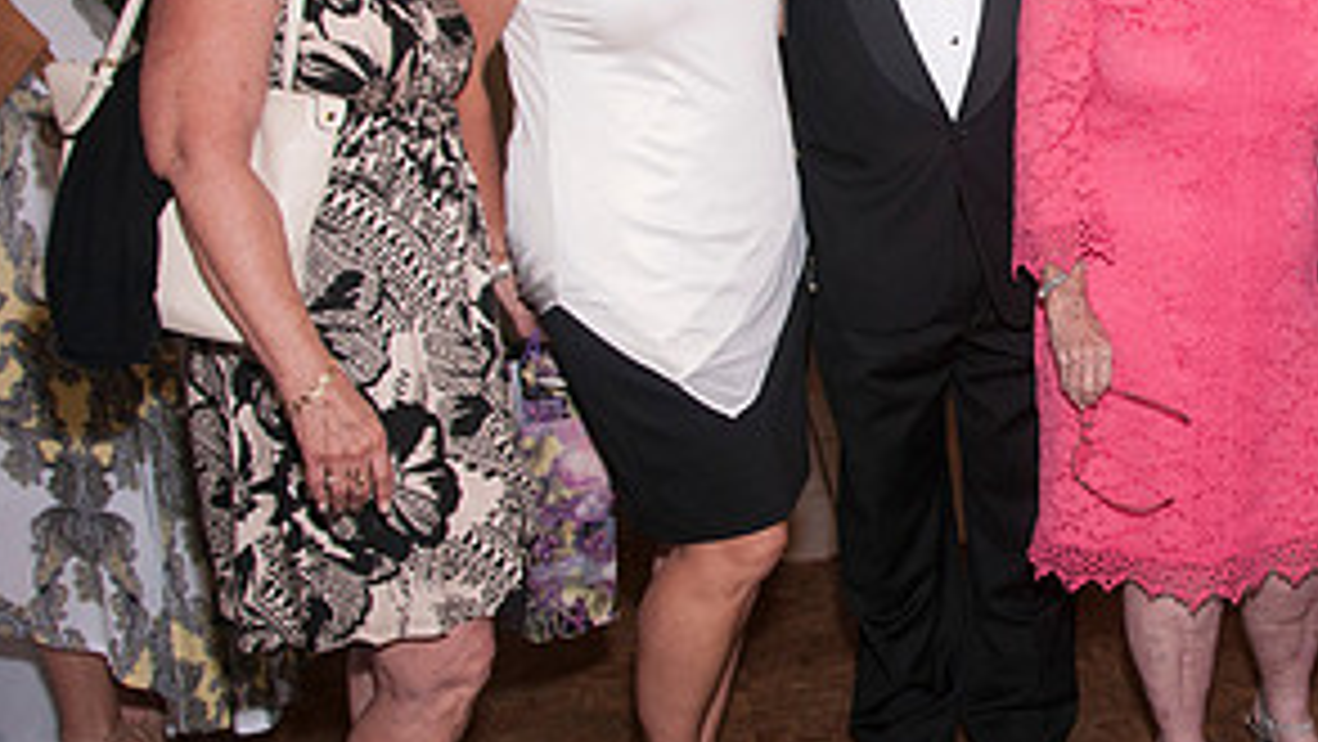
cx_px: 1192
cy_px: 187
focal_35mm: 56
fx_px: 1958
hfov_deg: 35.0
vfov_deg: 21.3
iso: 400
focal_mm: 18
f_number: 5.6
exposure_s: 1/60
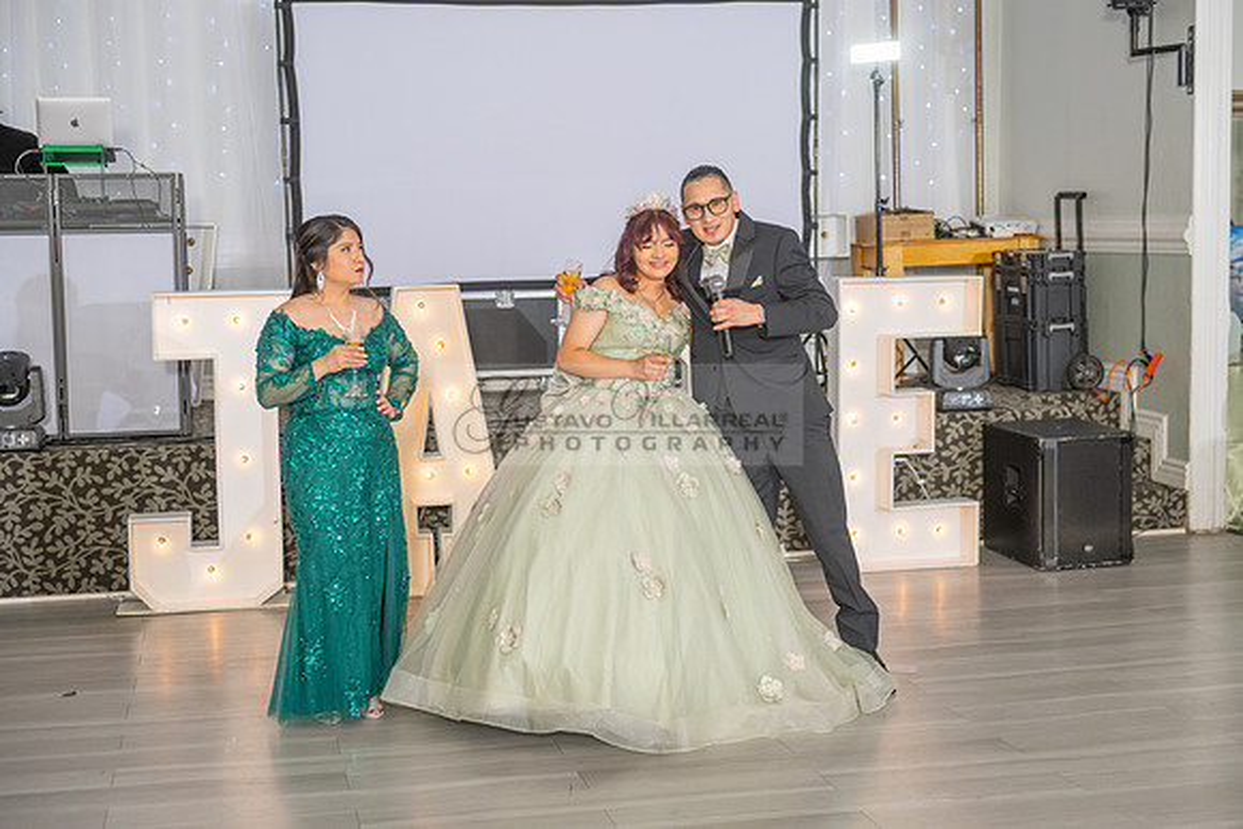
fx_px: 1796
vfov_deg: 26.0
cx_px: 622
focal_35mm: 52
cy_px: 414
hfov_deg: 38.2
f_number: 3.5
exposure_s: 1/160
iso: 500
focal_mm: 52
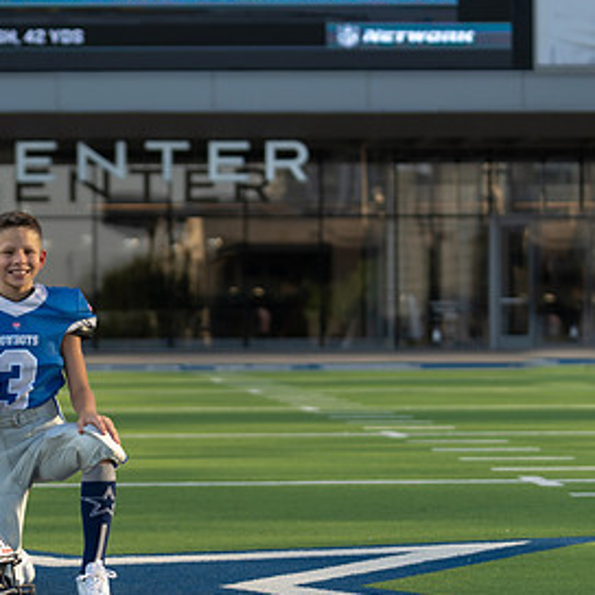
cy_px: 359
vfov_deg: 13.5
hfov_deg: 13.4
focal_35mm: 129
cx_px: 23
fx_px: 2509
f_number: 2.8
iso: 100
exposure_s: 1/640
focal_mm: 70
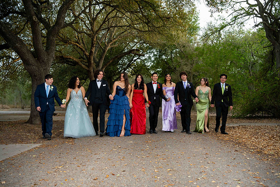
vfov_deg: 37.9
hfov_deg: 54.4
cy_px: 94
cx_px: 140
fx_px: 272
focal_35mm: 35
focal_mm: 35
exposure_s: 1/200
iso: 250
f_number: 3.2
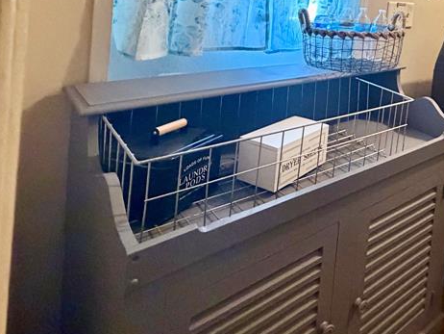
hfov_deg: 48.4
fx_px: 398
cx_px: 440
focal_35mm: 31
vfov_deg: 40.1
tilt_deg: -2.2
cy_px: 2
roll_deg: -5.9
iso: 640
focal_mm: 2.22
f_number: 2.2
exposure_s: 1/60
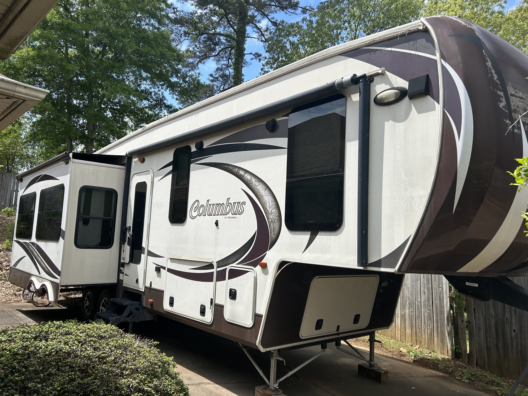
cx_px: 264
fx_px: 397
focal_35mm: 26
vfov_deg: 53.1
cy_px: 198
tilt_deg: +5.7
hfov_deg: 67.3
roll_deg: -2.4
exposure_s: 1/3460
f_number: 1.5
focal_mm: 5.7
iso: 50
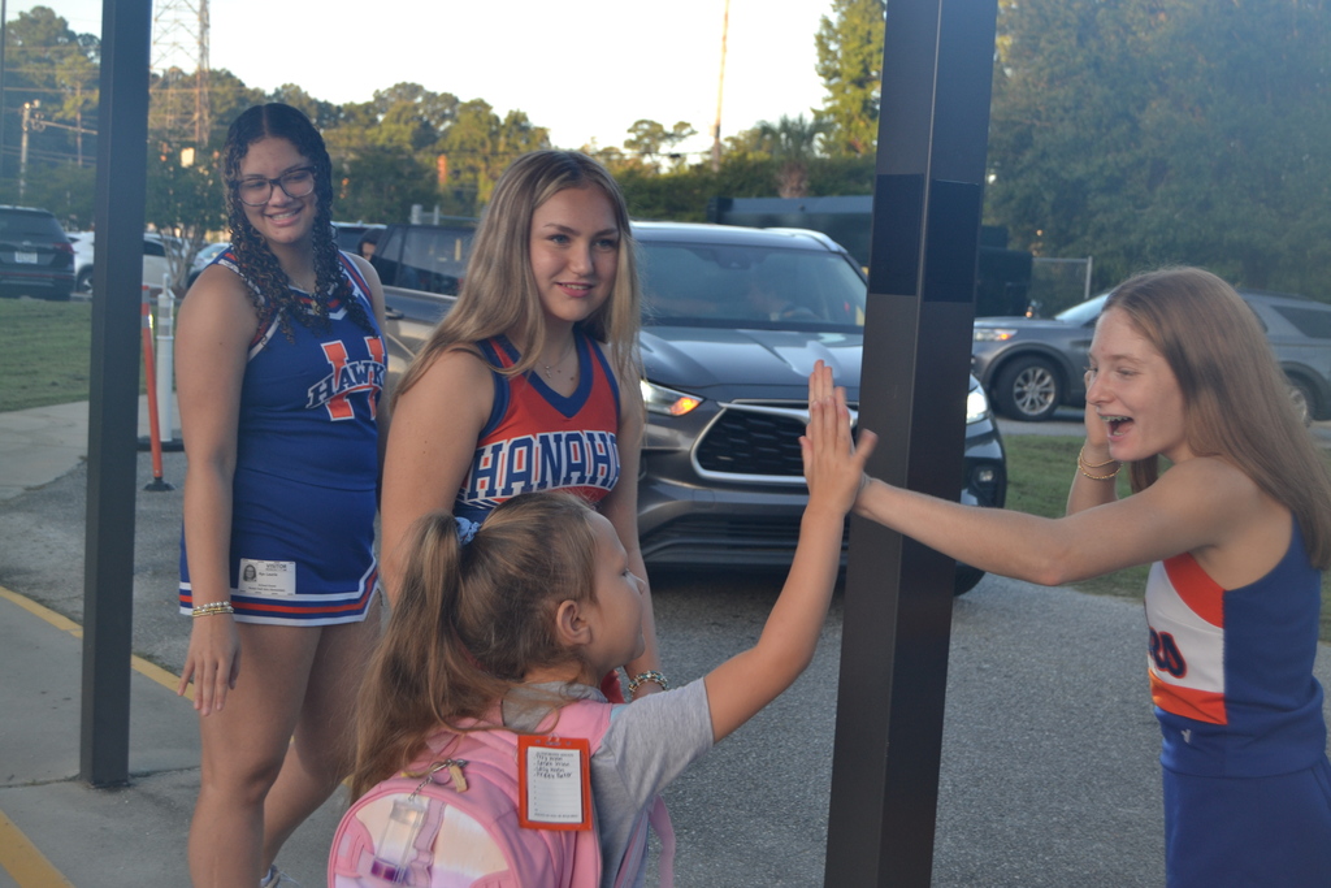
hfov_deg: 41.1
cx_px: 666
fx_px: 1775
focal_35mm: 48
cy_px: 444
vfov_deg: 28.1
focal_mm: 32
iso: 250
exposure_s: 1/125
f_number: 5.6
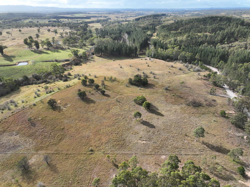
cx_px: 125
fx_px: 173
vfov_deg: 56.8
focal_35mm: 24
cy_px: 94
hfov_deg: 71.6
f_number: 2.8
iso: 200
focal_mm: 12.29
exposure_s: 1/1250
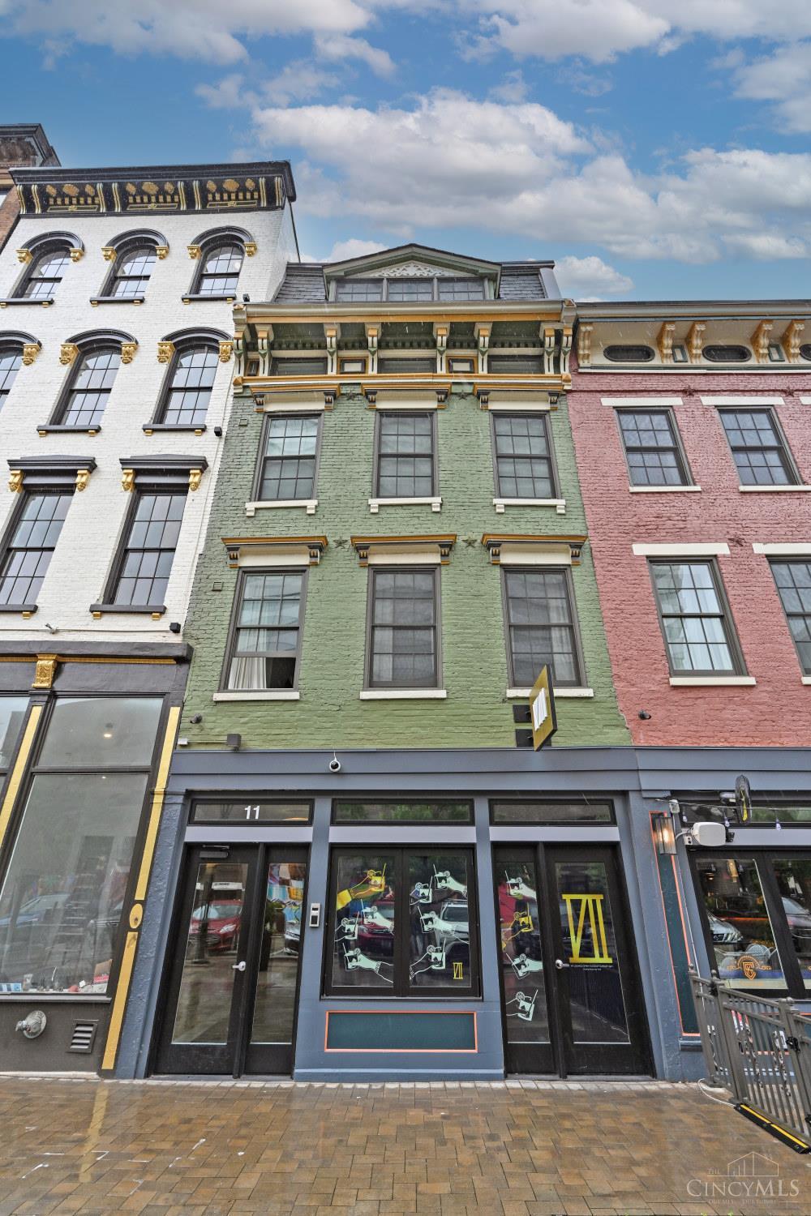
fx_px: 558
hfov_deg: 72.1
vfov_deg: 95.0
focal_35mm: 16
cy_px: 608
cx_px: 406
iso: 180
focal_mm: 16.5
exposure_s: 1/250
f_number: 5.6
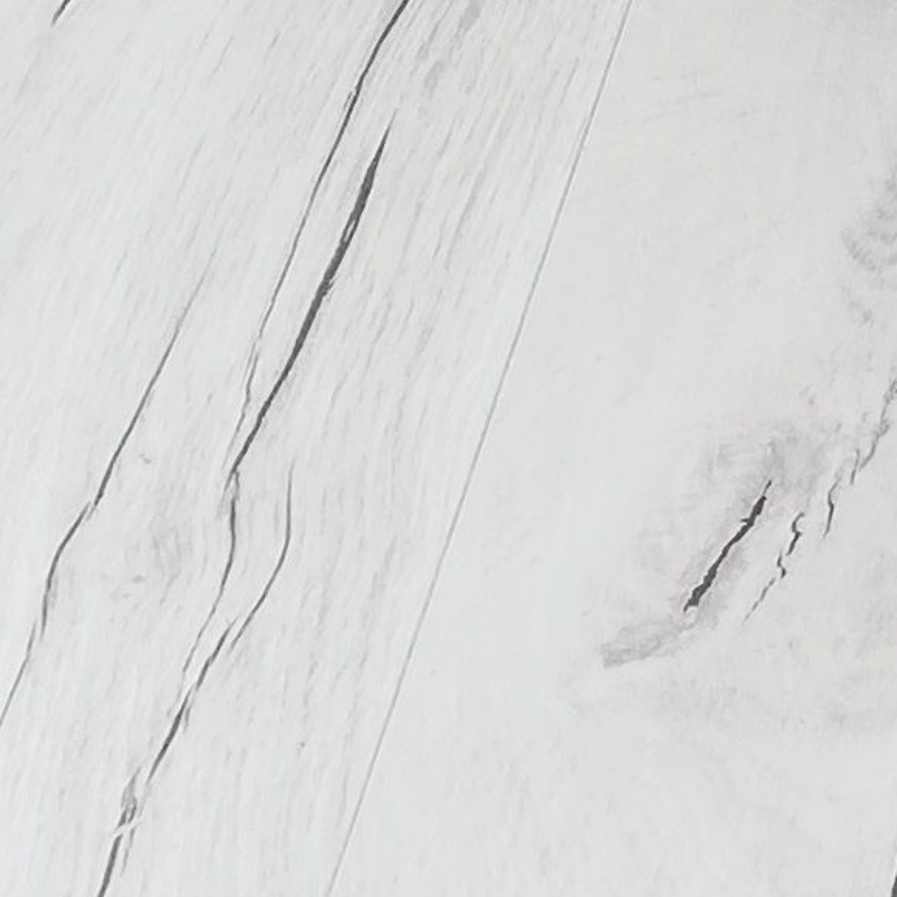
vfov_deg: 8.8
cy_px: -1108
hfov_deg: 8.8
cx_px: 2019
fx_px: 5365
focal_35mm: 183
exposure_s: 1/50
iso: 80
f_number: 2.2
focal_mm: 3.81
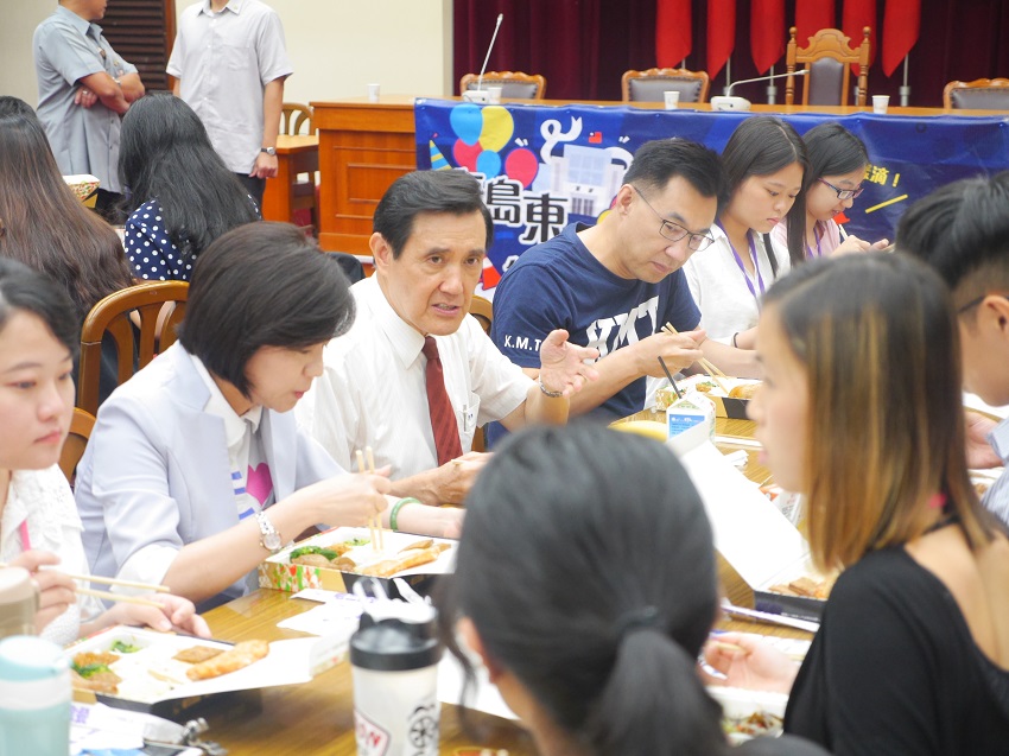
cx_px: 504
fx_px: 2040
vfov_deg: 21.0
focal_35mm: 70
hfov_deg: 27.8
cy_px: 378
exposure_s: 1/160
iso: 1600
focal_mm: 35
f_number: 2.8
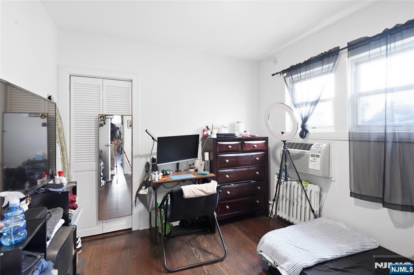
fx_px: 184
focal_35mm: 16
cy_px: 138
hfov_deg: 96.8
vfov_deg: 73.7
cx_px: 207
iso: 400
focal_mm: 16
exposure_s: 1/4
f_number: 8
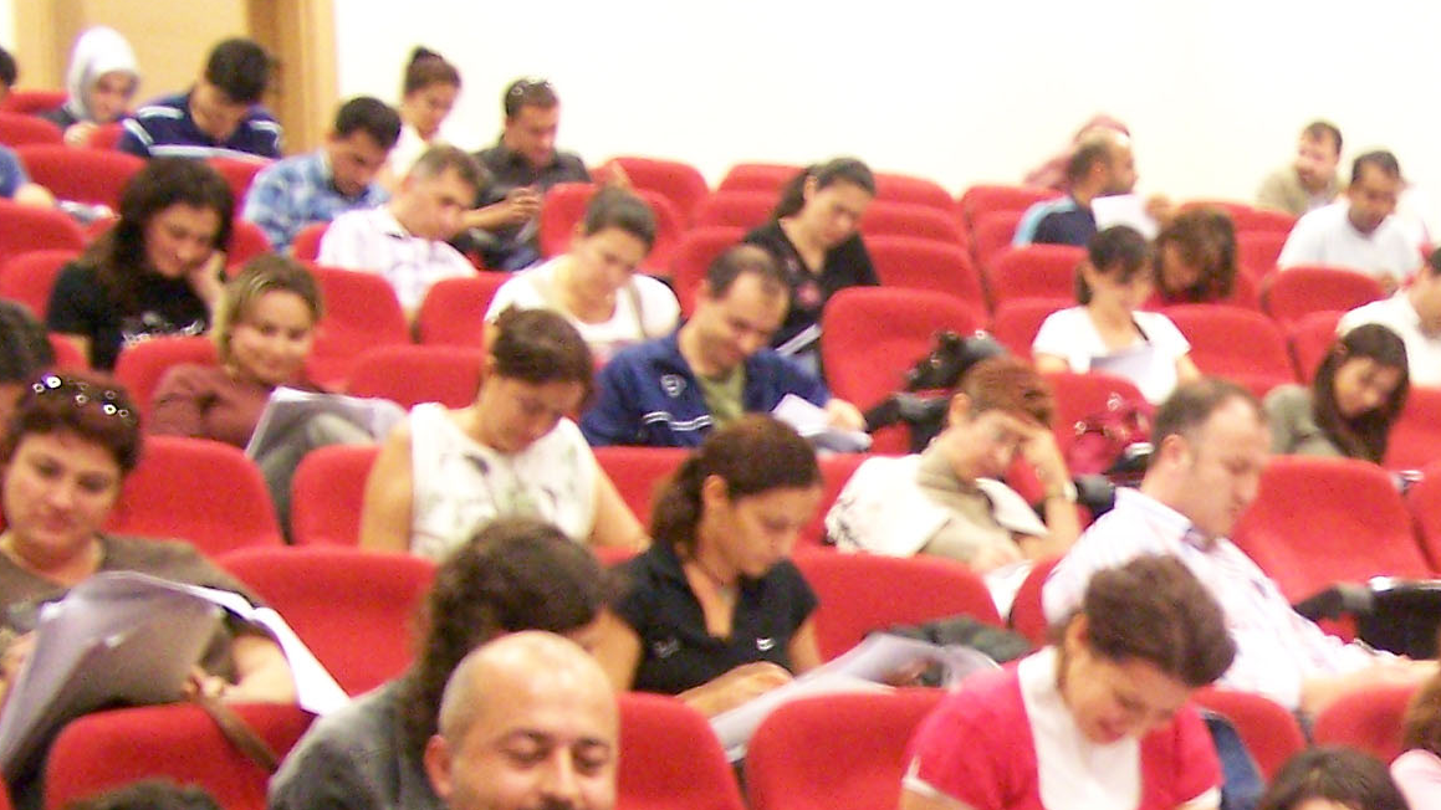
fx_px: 3515
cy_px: 875
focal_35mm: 92
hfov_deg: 22.1
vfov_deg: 12.9
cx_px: 1513
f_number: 2.8
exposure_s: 1/8
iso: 400
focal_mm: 6.3
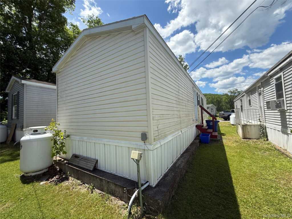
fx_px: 118
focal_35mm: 14
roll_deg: +3.1
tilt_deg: +4.1
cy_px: 110
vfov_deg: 85.7
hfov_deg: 102.1
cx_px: 146
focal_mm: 2.22
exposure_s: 1/1795
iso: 50
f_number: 2.2
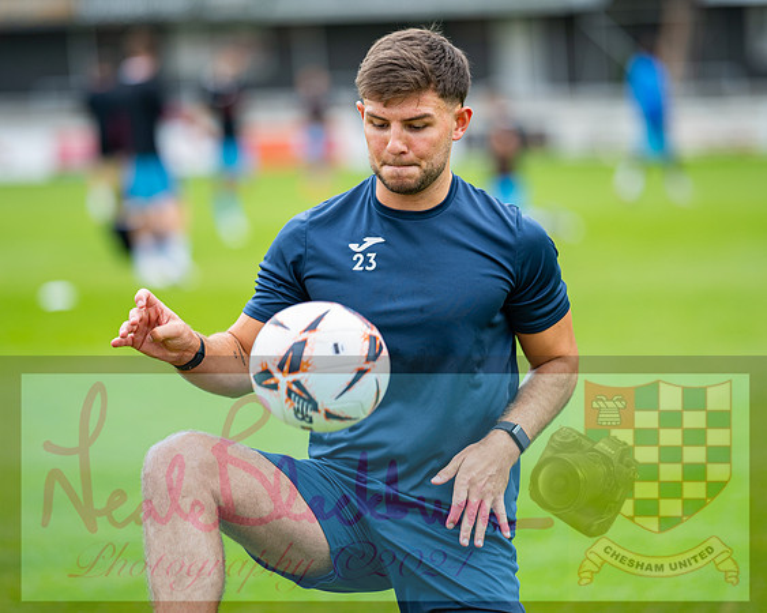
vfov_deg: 9.1
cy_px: 292
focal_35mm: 171
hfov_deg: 11.3
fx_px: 3871
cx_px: 410
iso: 160
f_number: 1.8
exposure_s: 1/1200
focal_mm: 135
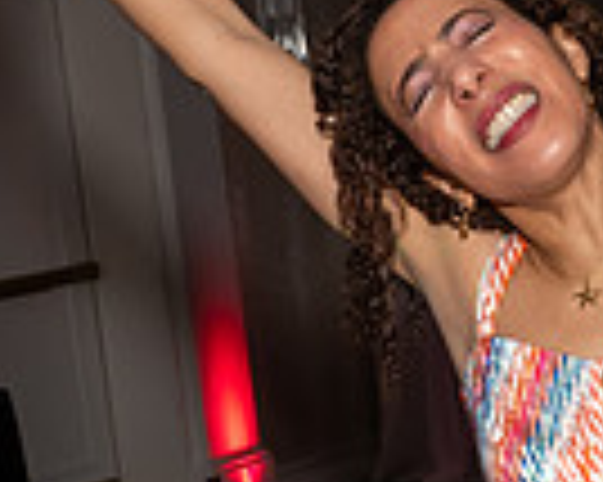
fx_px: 2782
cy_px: 584
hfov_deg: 12.2
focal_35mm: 156
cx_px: 588
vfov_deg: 9.7
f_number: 7.1
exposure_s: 1/250
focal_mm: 22
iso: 800
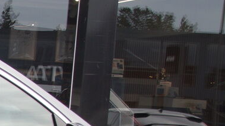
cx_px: -195
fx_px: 1330
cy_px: 217
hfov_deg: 9.2
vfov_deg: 5.4
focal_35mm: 223
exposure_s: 1/160
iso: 100
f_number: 6.3
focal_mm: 28
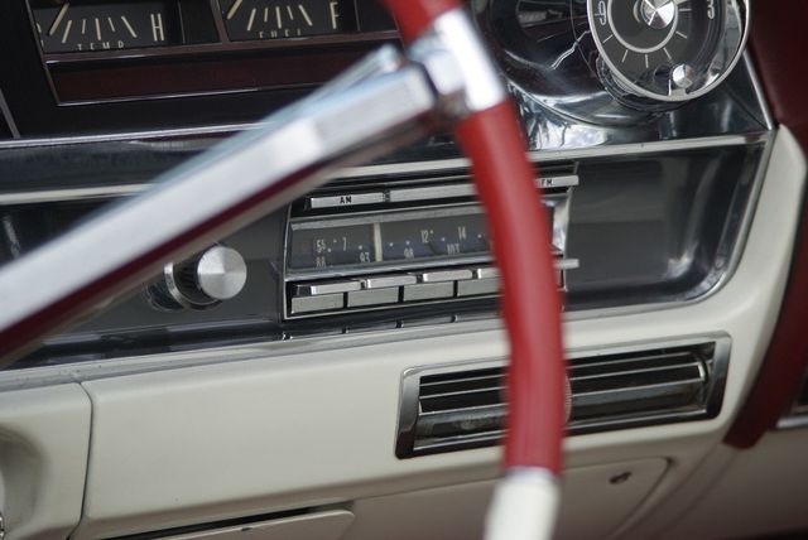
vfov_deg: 9.2
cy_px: 270
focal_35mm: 150
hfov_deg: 13.7
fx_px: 3370
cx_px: 404
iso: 100
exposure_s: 1/200
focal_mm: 100
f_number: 4.5
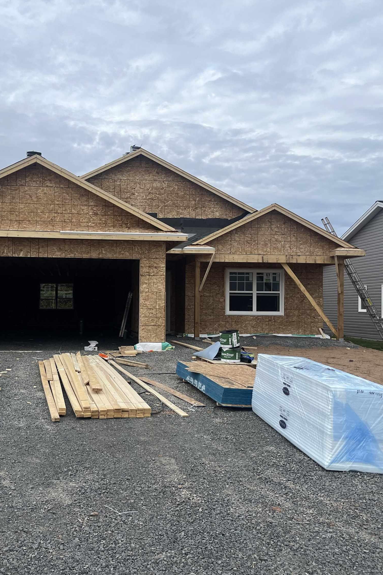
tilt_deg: +1.4
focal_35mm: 37
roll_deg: -0.7
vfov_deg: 51.9
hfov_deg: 35.6
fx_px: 590
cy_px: 293
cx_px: 129
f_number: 1.6
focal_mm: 5.1
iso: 50
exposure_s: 1/1497
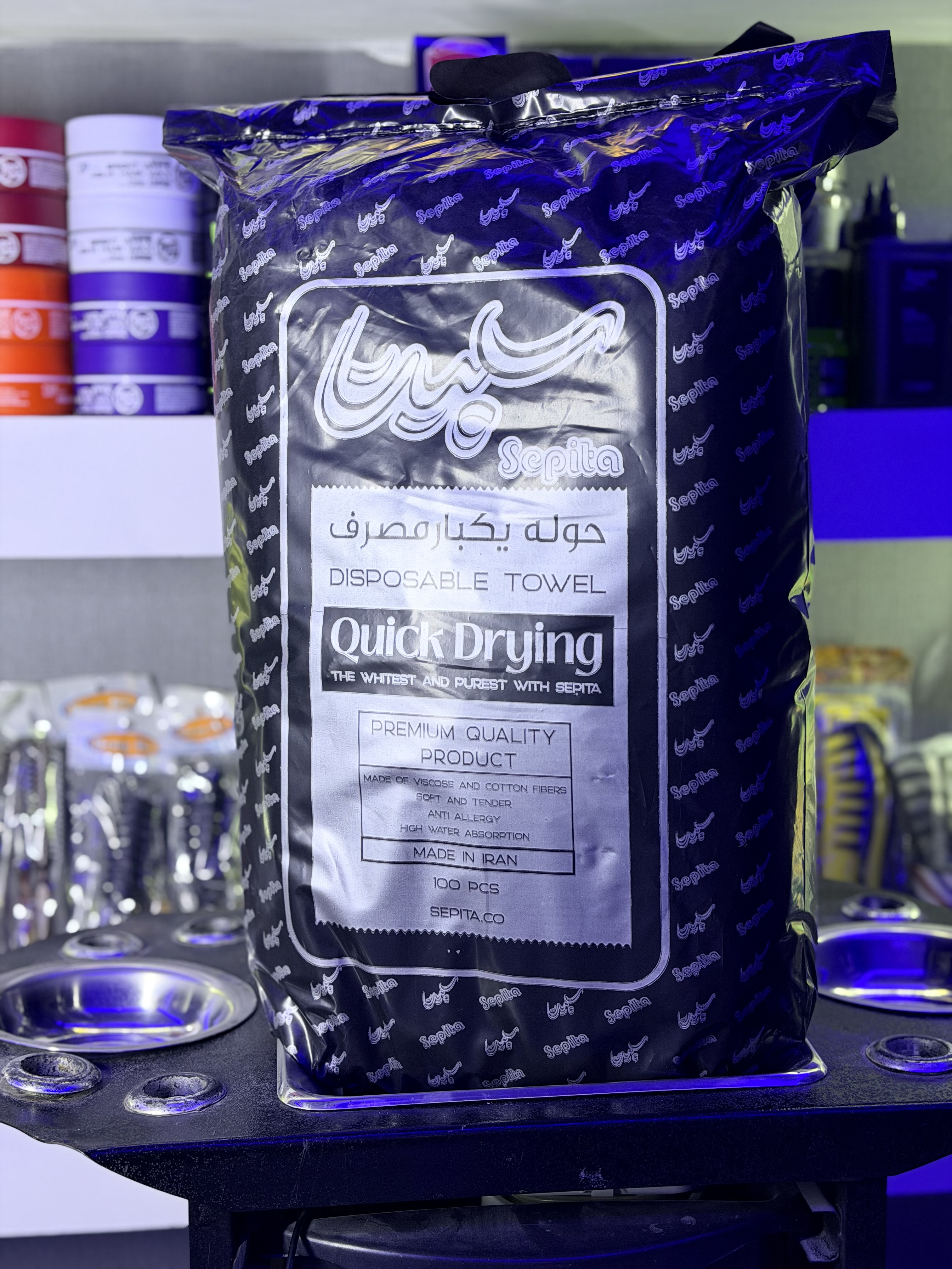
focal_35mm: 48
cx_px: 476
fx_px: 1760
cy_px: 634
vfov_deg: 39.7
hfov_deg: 30.3
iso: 250
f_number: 1.78
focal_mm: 6.76
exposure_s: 1/33
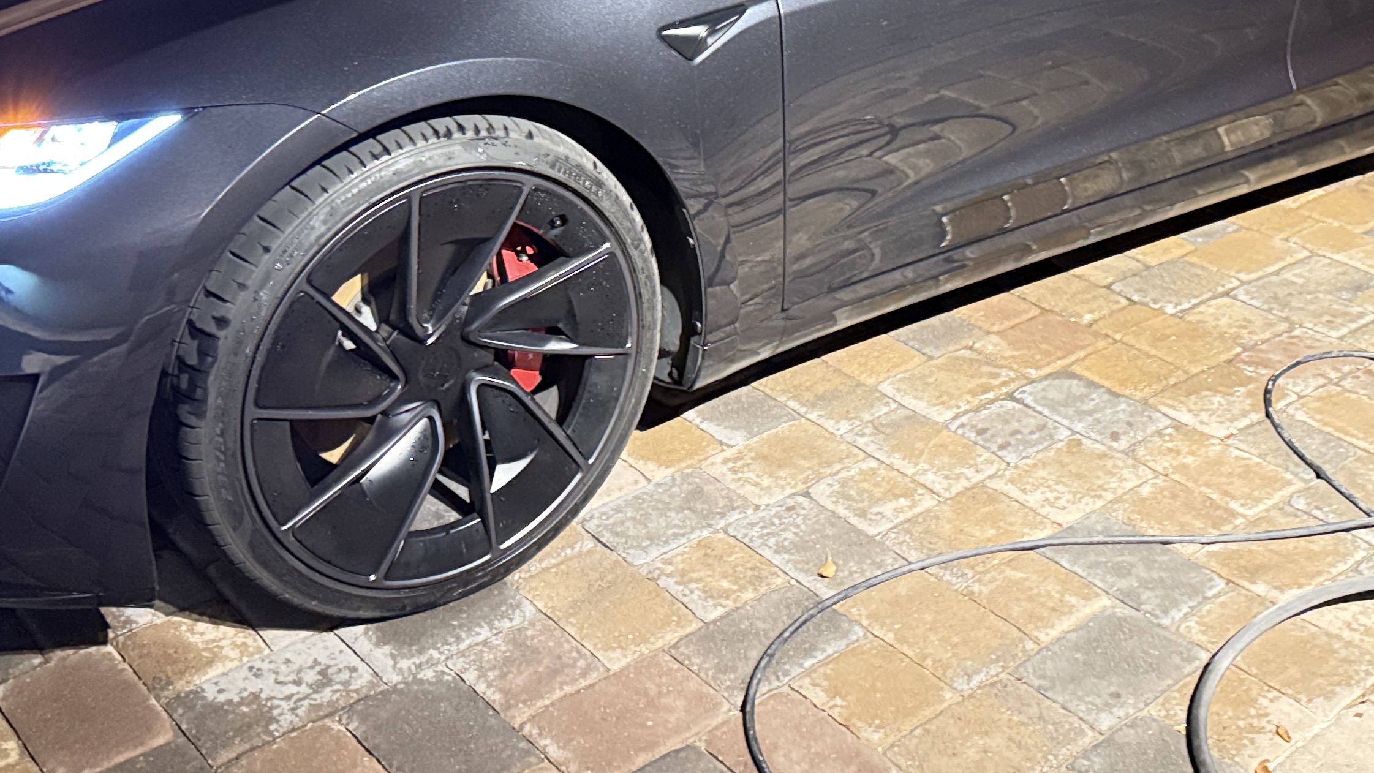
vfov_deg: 24.4
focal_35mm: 47
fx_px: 1712
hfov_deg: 43.7
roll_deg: -0.6
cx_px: 701
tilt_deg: -18.4
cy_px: 13
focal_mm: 6.76
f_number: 1.78
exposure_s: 1/17
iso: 1600
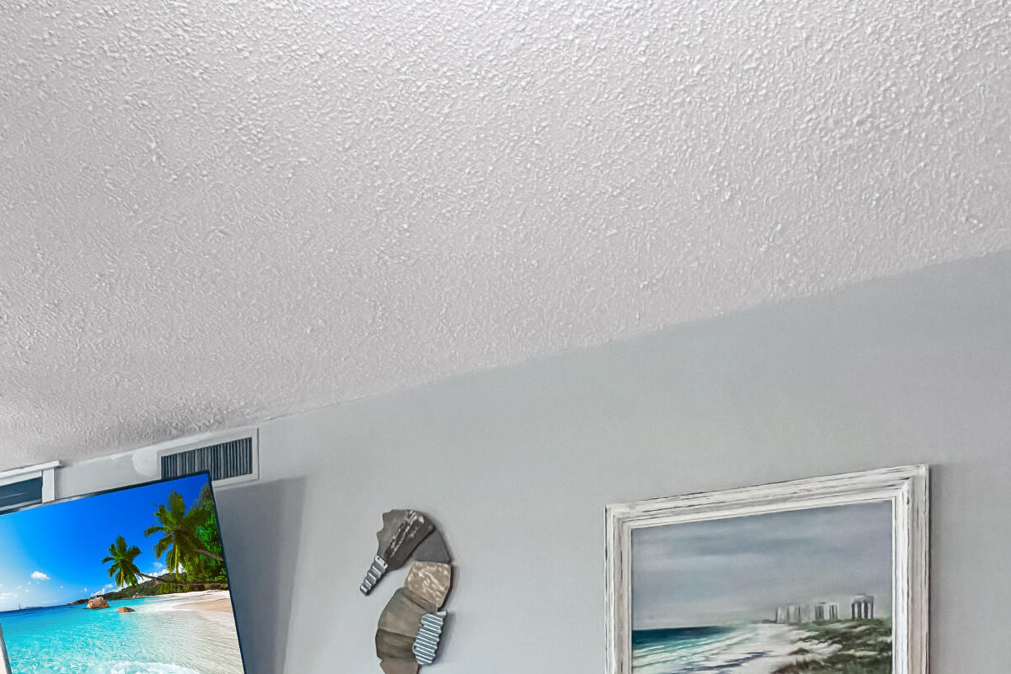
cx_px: 387
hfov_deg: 52.6
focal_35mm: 36
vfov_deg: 28.7
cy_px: 916
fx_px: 1011
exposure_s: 1/120
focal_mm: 2.22
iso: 250
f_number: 2.2
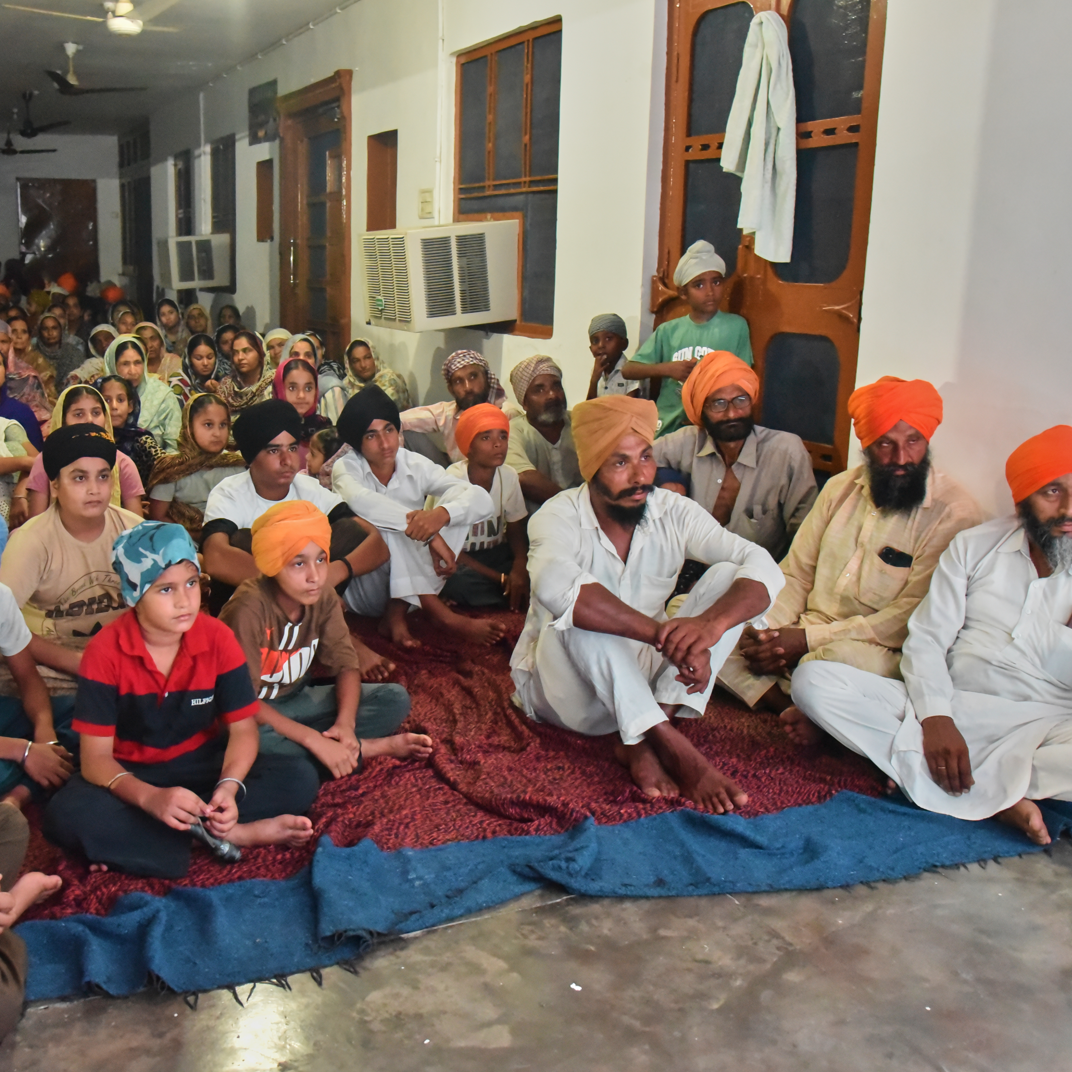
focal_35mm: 35
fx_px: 1226
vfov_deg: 47.2
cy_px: 530
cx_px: 371
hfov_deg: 46.6
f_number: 4
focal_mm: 27
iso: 9000
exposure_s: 1/80
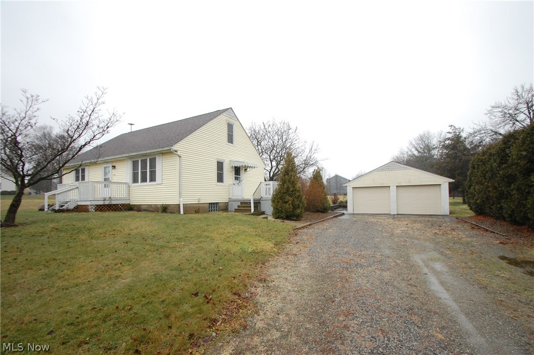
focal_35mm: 15
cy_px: 178
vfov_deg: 77.2
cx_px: 267
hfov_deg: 100.5
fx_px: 222
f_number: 7.1
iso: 800
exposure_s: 1/200
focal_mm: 10
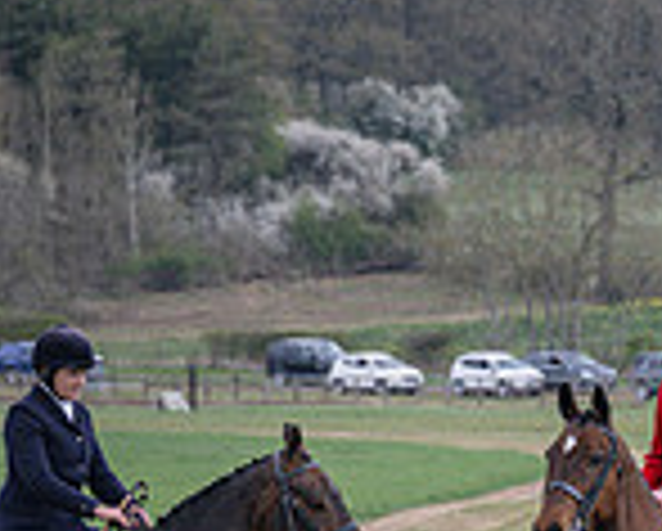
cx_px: 702
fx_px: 10810
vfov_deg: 2.8
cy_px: 699
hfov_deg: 3.5
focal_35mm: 551
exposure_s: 1/1000
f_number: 4.5
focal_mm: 115
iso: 400
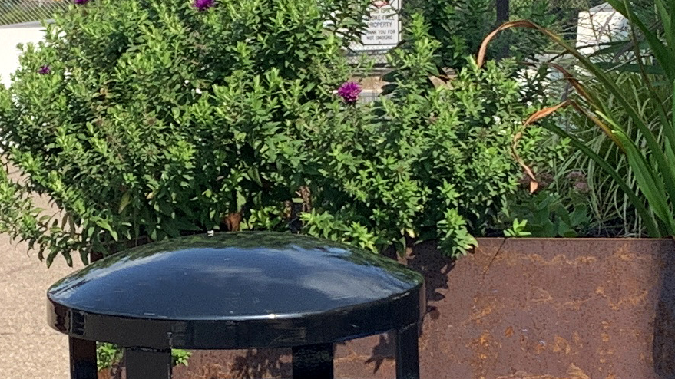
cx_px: 157
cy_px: 295
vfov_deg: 9.3
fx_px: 2326
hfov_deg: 16.4
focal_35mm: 130
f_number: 1.8
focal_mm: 4.25
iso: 25
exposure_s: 1/1845
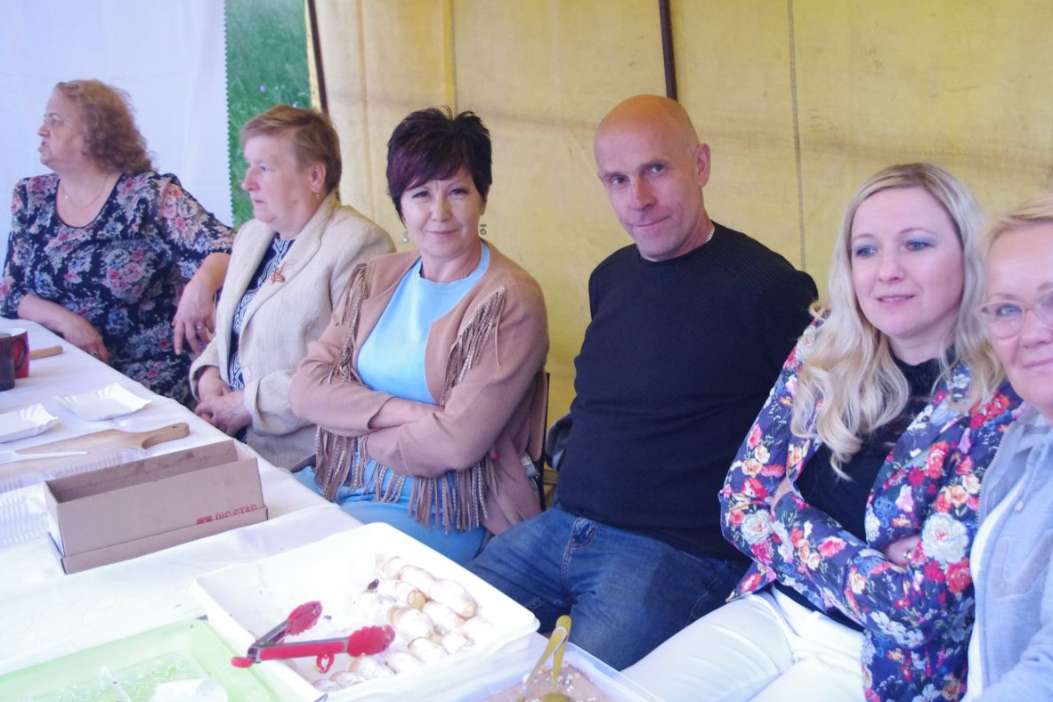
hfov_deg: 42.4
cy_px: 335
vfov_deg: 29.2
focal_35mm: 46
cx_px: 654
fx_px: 1346
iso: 1600
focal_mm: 23.13
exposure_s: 1/20
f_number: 4
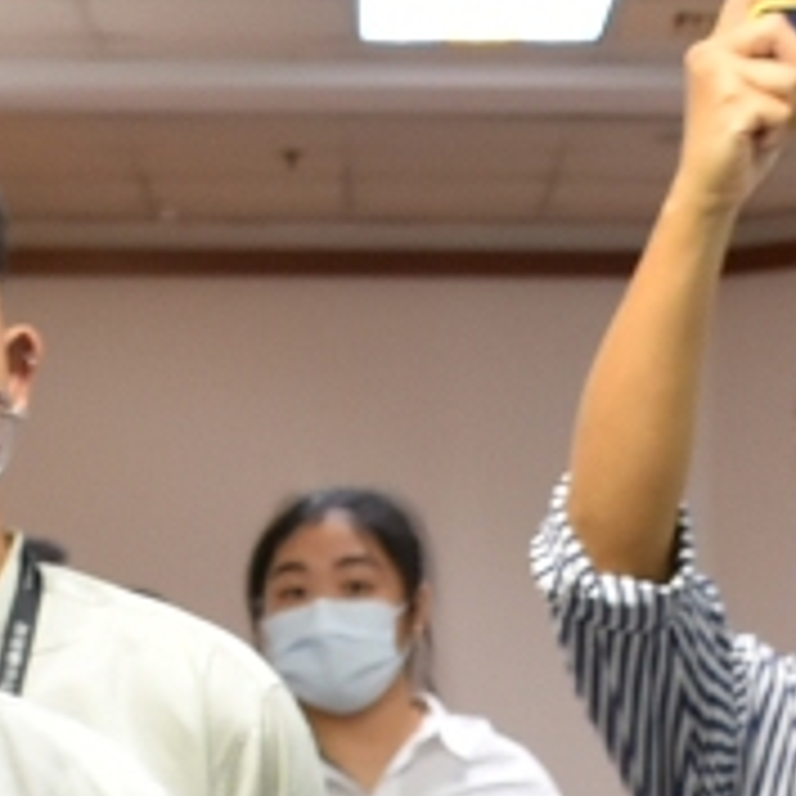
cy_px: 1039
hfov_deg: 11.0
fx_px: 4137
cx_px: 591
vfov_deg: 10.7
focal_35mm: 159
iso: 640
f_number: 4
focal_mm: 18
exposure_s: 1/60
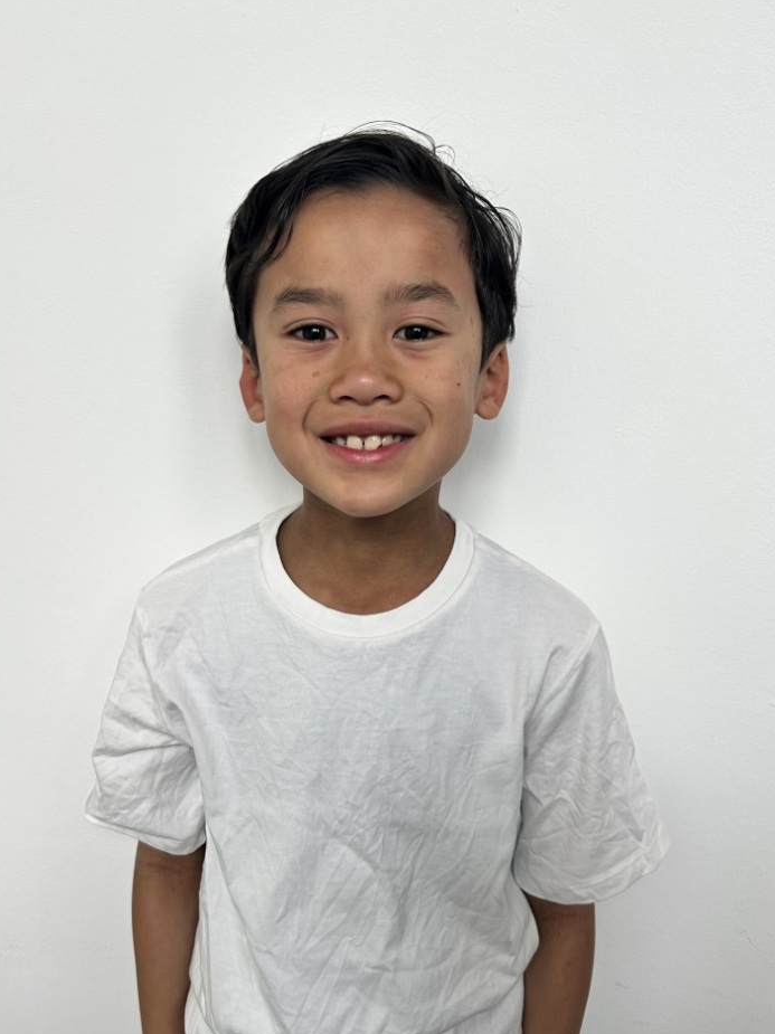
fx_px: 896
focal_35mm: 30
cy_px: 527
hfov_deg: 46.8
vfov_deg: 60.0
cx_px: 382
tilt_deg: -15.5
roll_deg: -1.8
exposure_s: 1/121
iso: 64
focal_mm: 5.7
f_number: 1.5
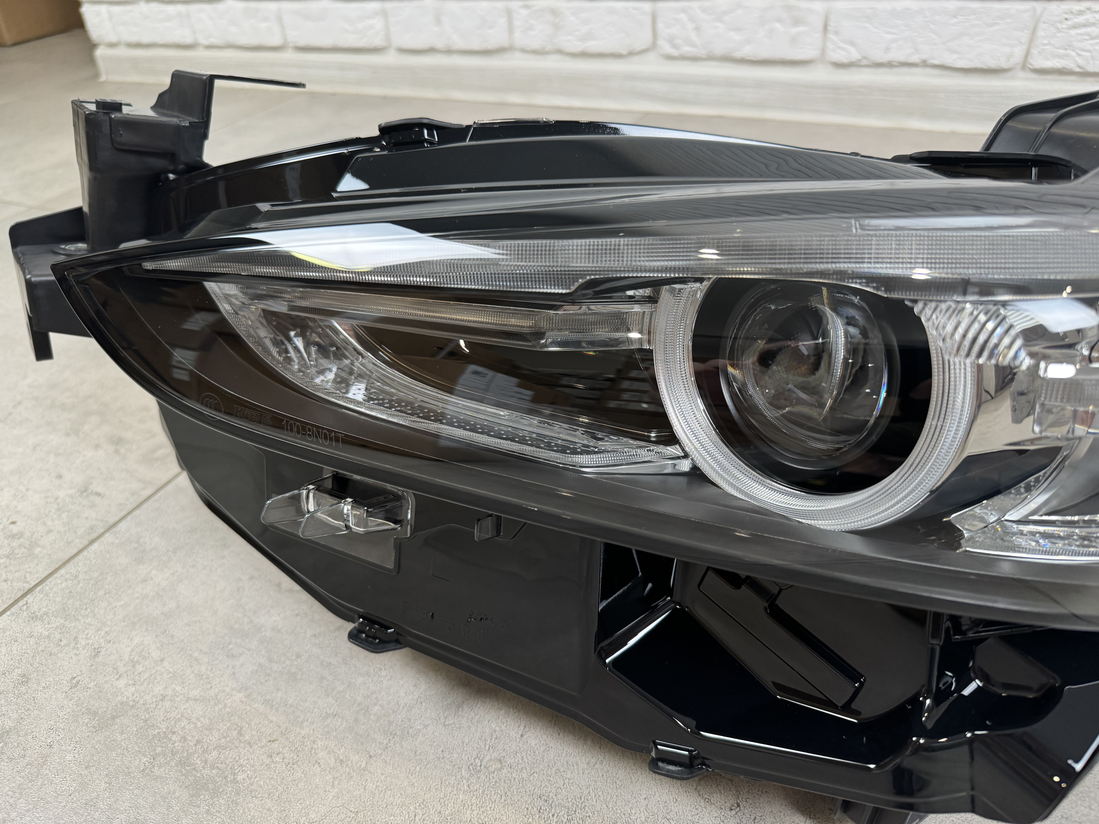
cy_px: 412
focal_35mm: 24
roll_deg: +7.9
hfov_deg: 71.6
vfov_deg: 56.8
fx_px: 762
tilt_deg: -36.2
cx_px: 550
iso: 200
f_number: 1.78
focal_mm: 6.76
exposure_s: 1/100
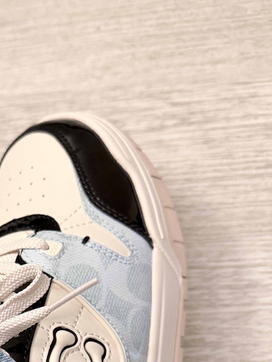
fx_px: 566
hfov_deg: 25.2
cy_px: 349
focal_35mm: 54
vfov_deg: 33.0
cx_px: -22
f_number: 1.78
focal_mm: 6.76
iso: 640
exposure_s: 1/60
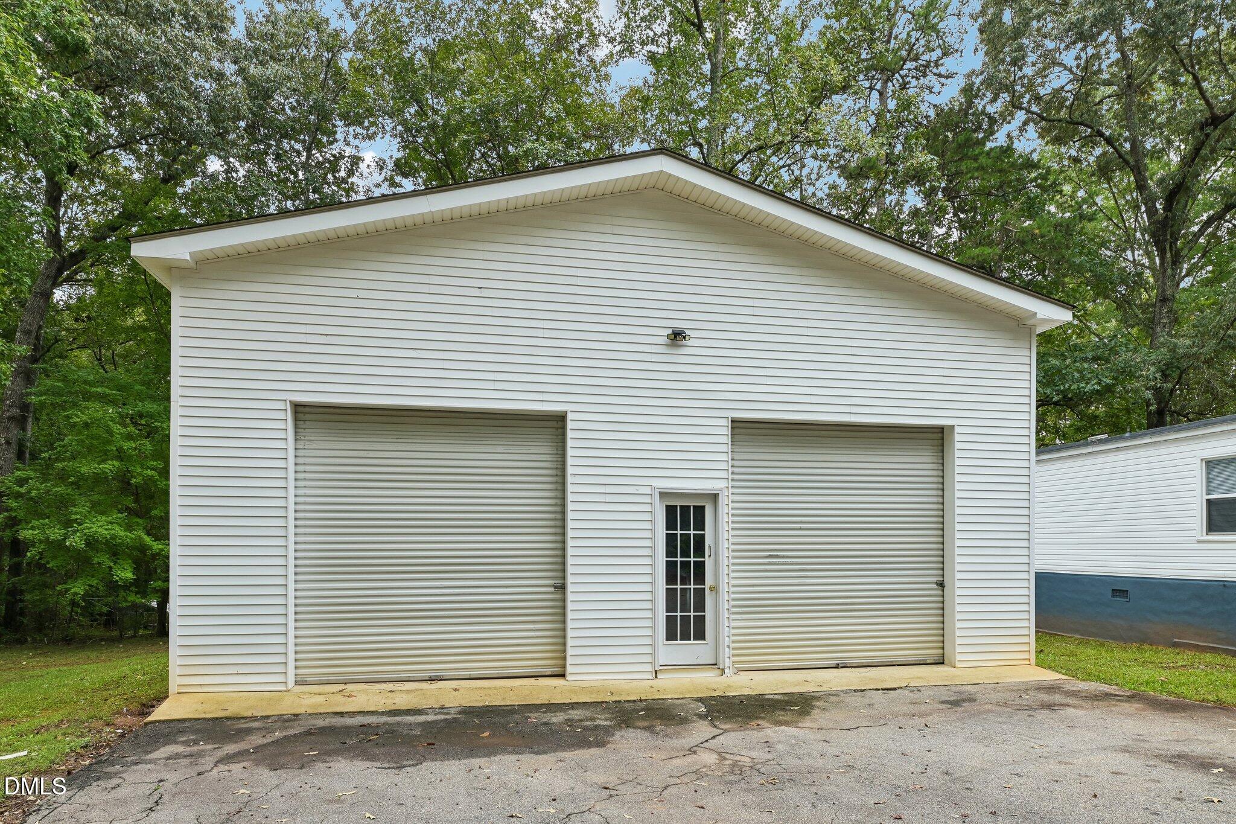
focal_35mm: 20
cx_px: 618
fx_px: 687
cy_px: 412
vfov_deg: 61.9
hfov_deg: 84.0
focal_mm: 20
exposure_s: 1/60
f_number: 9
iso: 200
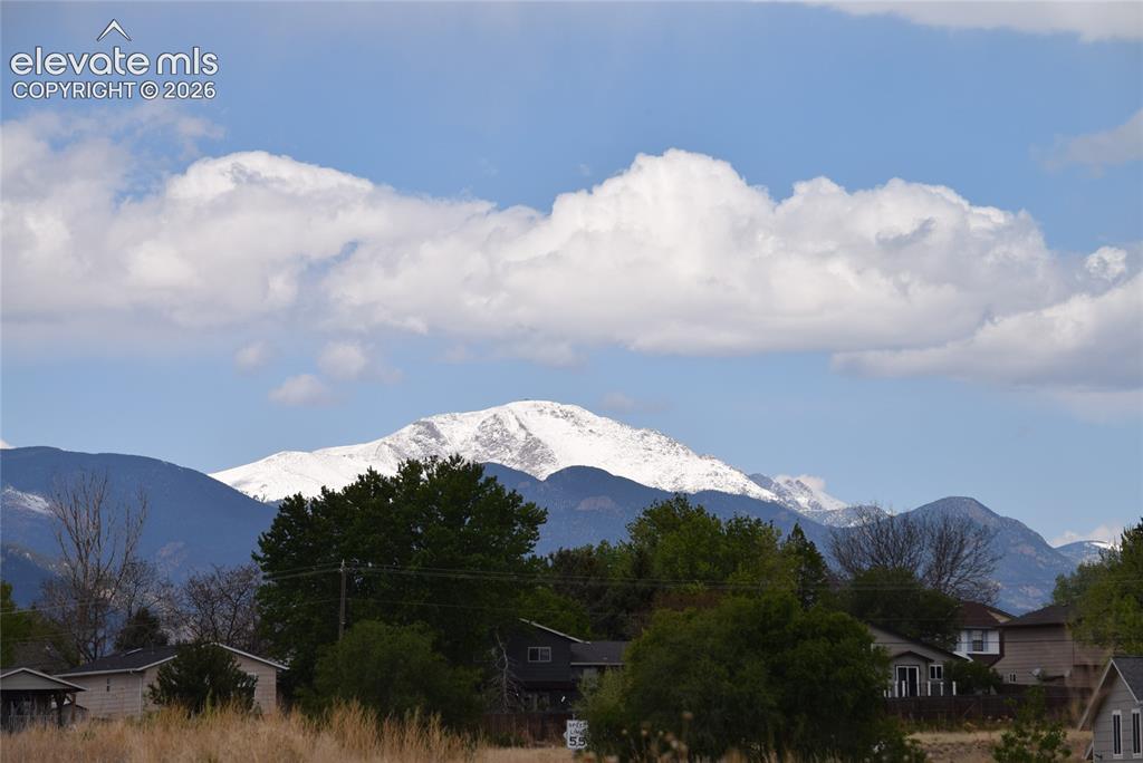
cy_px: 382
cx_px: 572
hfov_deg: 11.8
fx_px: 5527
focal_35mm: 174
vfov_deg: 7.9
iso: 200
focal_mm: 116
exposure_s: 1/1000
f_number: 8
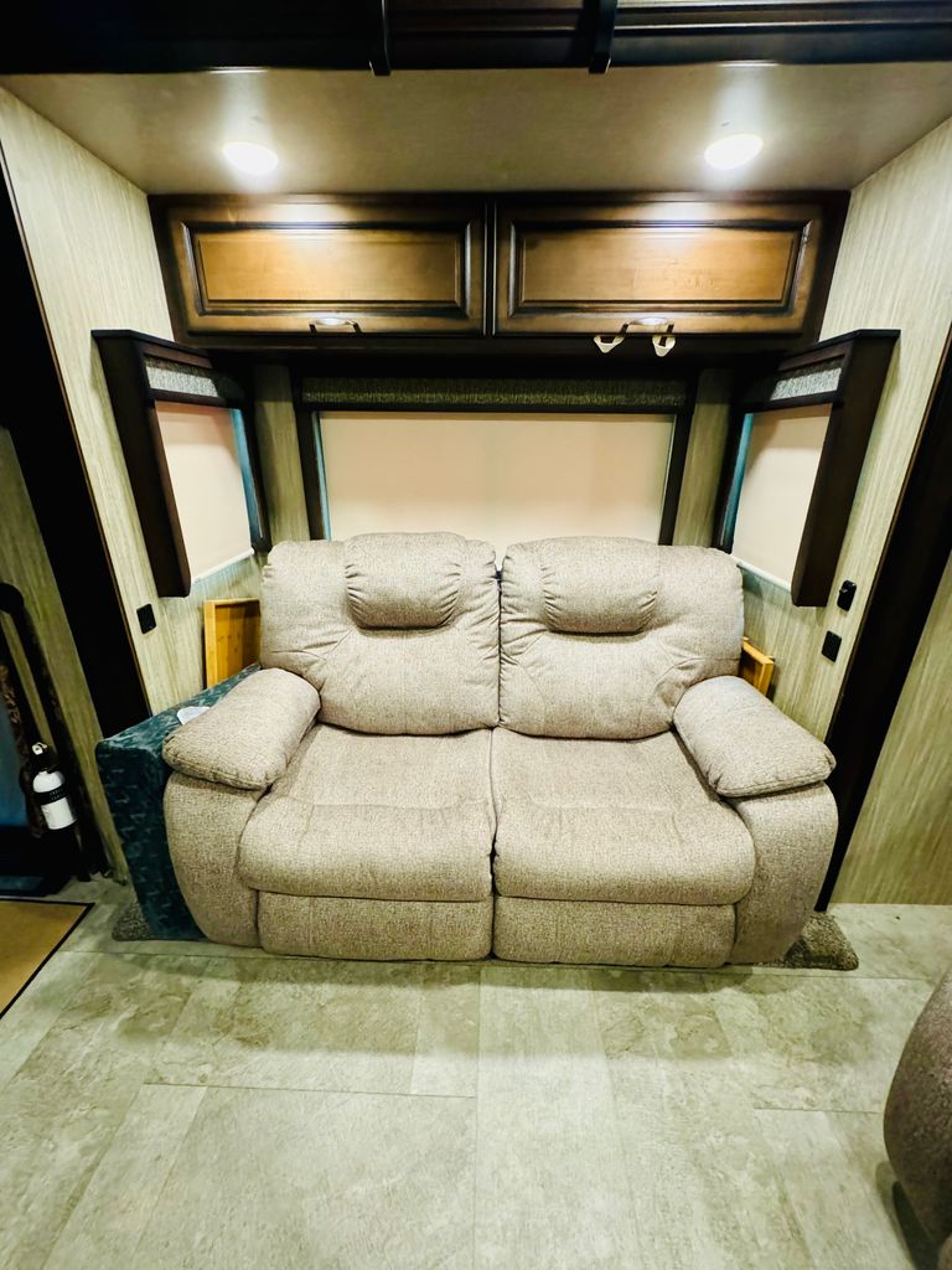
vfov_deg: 102.1
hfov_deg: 85.7
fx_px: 513
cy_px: 635
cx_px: 476
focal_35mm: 14
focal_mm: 2.22
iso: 1250
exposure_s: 1/59
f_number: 2.2
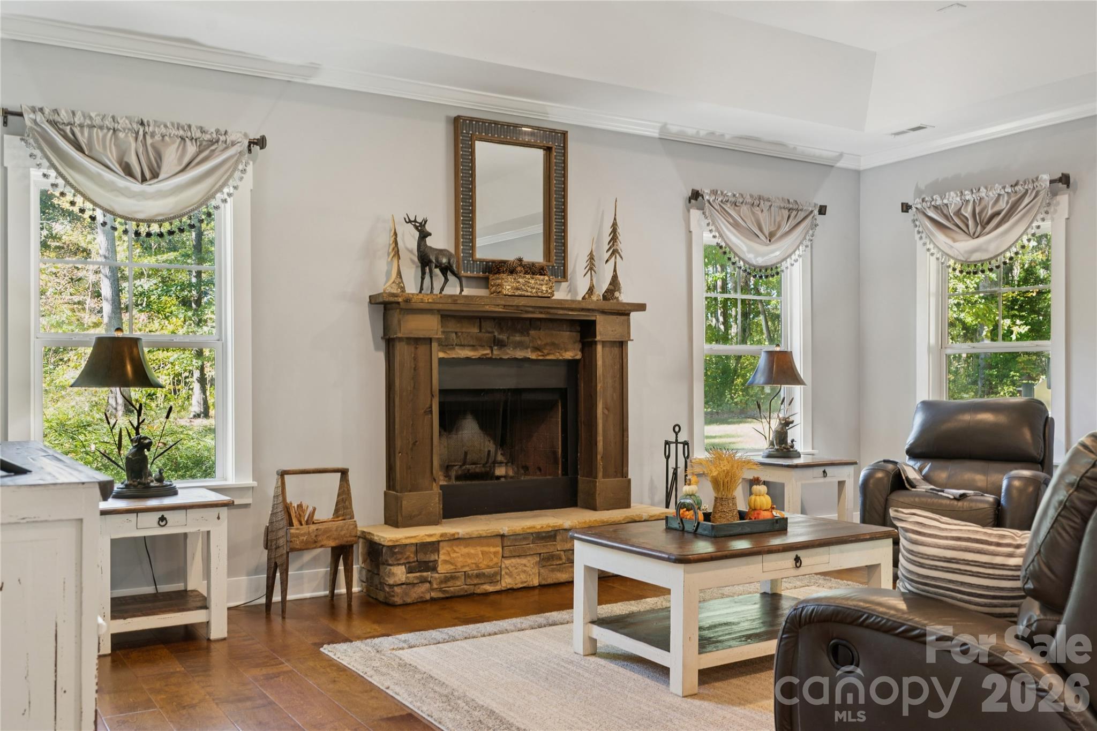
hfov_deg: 60.3
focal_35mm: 31
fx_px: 944
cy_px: 366
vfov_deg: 42.3
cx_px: 548
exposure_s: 1/4
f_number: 7.1
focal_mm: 31
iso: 160
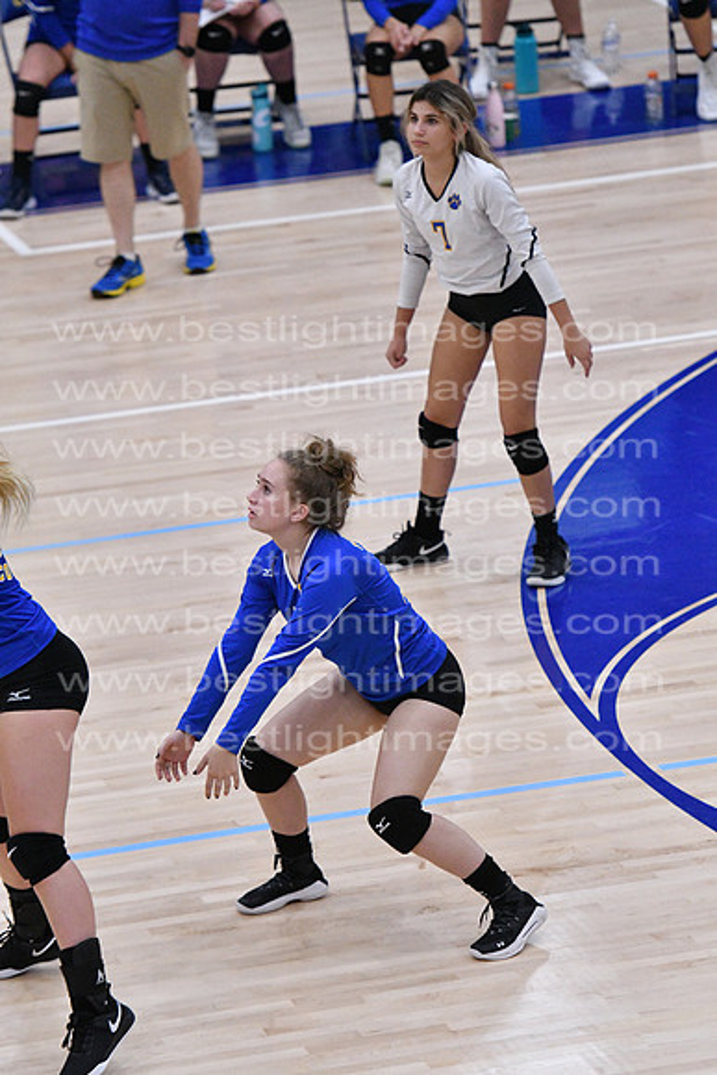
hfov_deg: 6.3
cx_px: 358
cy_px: 538
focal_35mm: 218
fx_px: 6493
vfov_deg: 9.5
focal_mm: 145
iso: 6400
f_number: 3.2
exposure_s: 1/1250
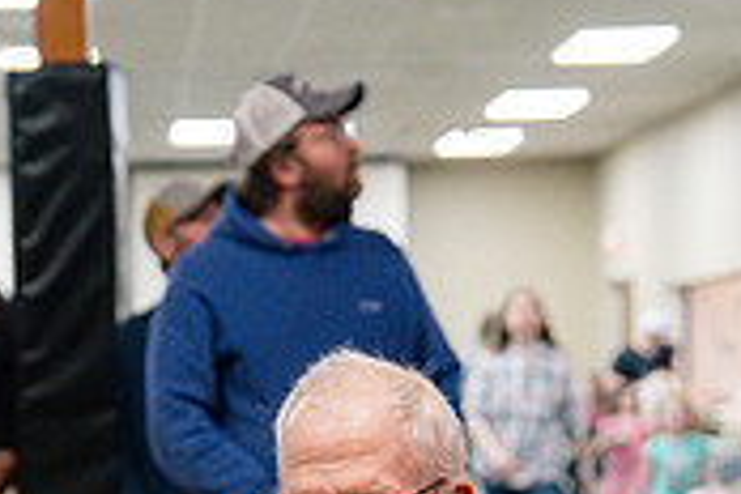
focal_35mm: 147
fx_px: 3026
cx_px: 153
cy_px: 760
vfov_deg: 9.1
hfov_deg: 13.9
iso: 2500
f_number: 2.8
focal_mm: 44
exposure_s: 1/320
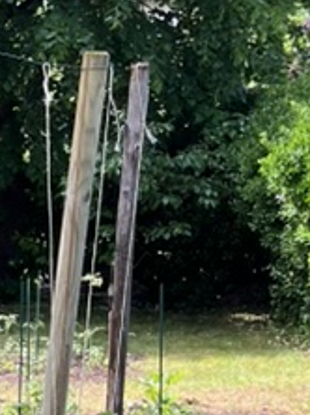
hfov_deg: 11.0
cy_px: 471
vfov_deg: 15.9
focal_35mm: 120
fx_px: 1436
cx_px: -355
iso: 50
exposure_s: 1/419
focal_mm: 5.1
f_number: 1.6
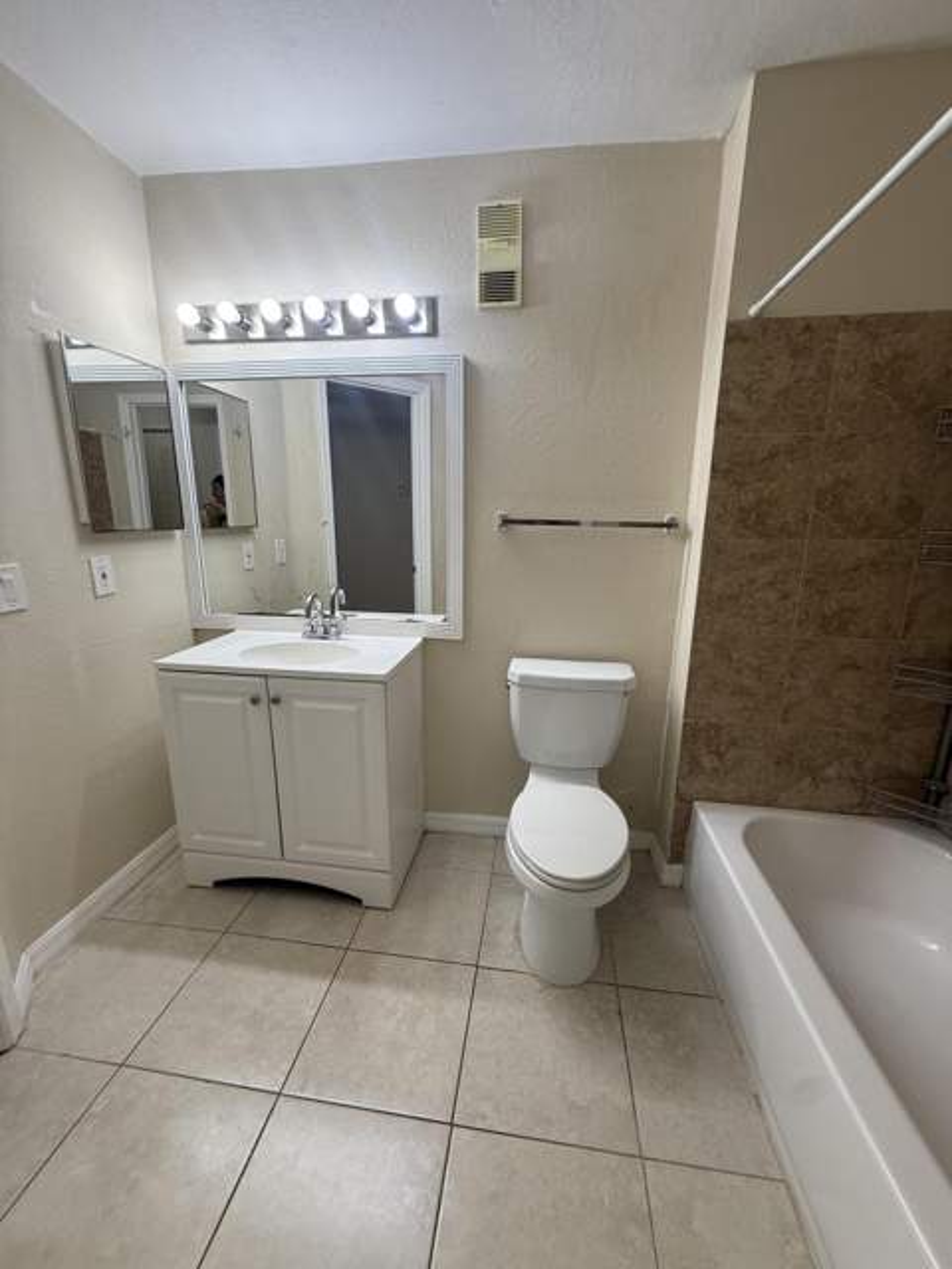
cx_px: 476
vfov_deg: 102.1
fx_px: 513
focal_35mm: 14
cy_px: 634
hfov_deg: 85.7
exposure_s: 1/120
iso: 125
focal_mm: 2.22
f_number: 2.2
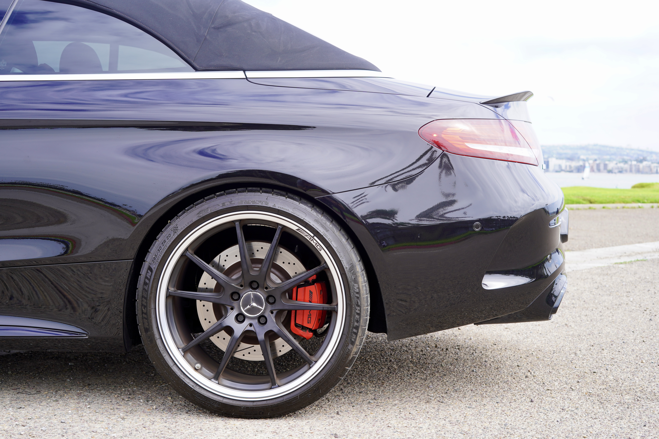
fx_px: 915
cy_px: 220
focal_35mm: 50
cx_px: 330
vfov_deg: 27.0
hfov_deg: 39.6
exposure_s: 1/100
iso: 100
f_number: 6.3
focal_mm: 50
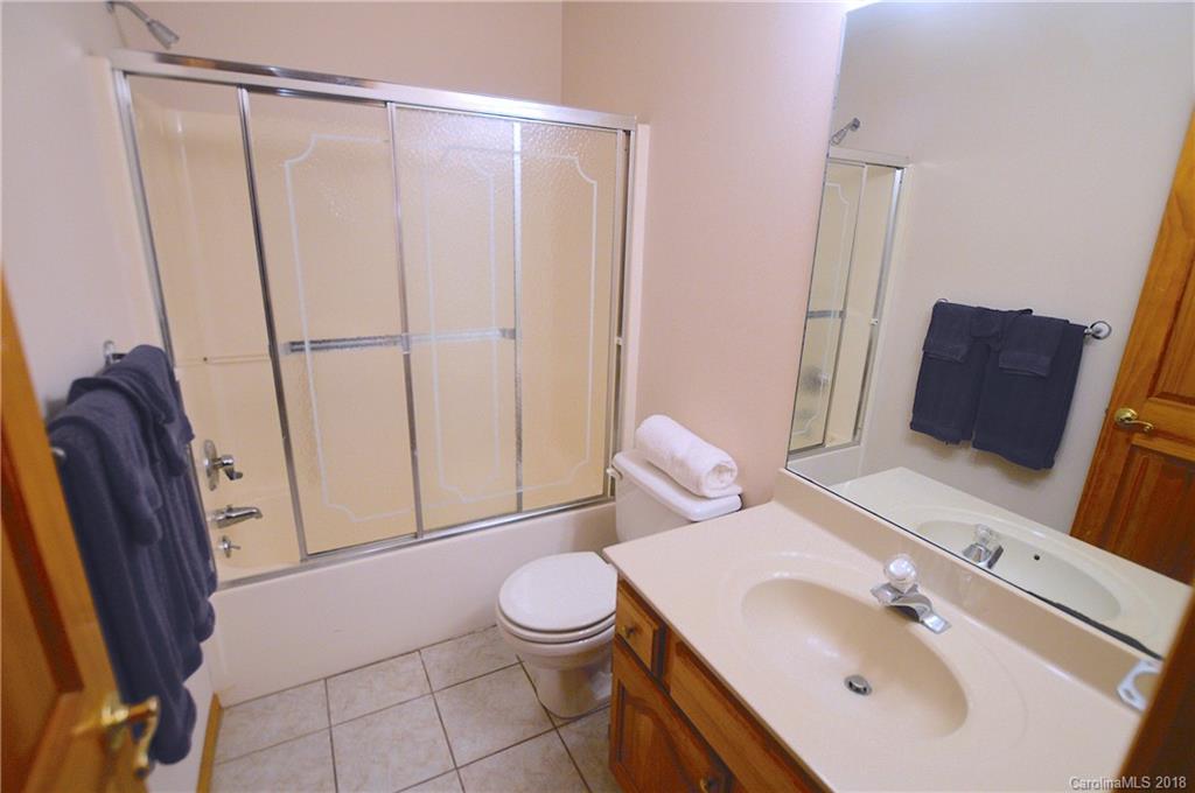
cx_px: 598
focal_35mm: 16
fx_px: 547
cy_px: 396
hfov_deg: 95.1
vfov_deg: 71.9
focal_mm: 11
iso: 400
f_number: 3.5
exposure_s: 1/60
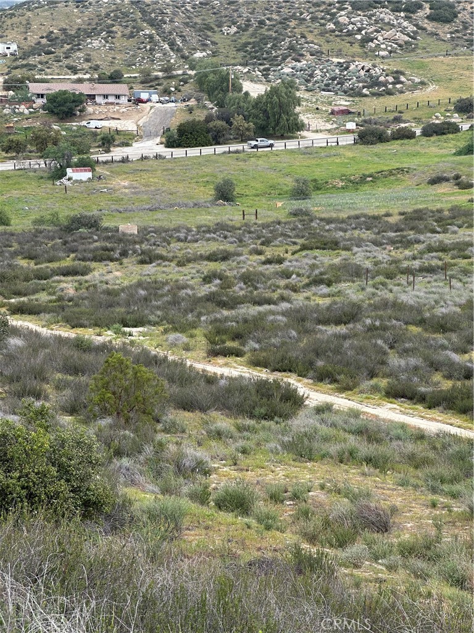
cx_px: 237
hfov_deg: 19.1
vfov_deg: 25.3
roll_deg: +0.3
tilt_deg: -13.9
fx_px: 1406
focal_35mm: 77
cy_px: 316
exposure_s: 1/137
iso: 32
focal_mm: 9
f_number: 2.8
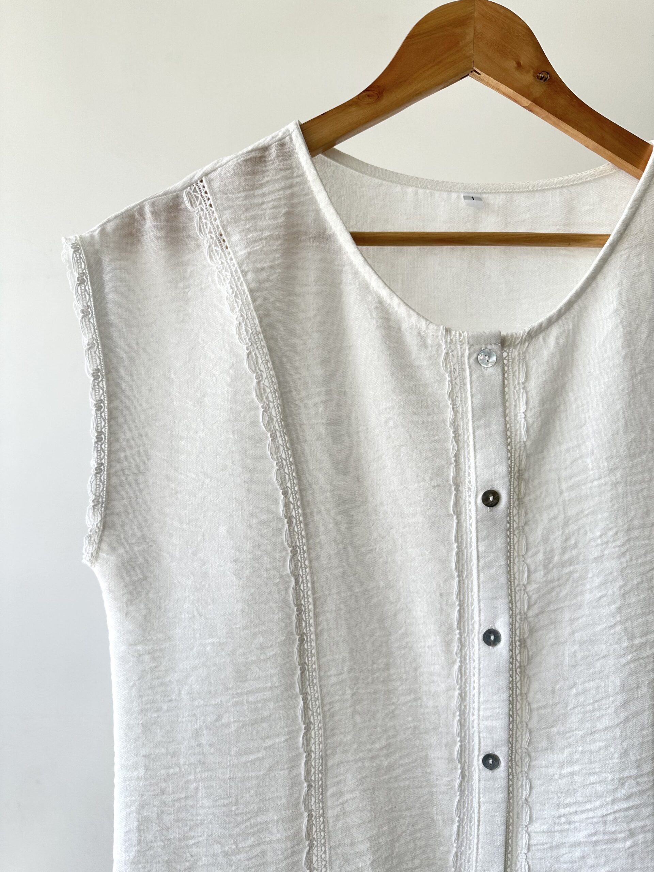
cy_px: 436
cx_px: 327
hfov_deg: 56.8
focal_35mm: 24
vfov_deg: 71.6
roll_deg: +0.4
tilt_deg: -2.0
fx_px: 605
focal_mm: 6.86
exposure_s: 1/121
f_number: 1.78
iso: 80
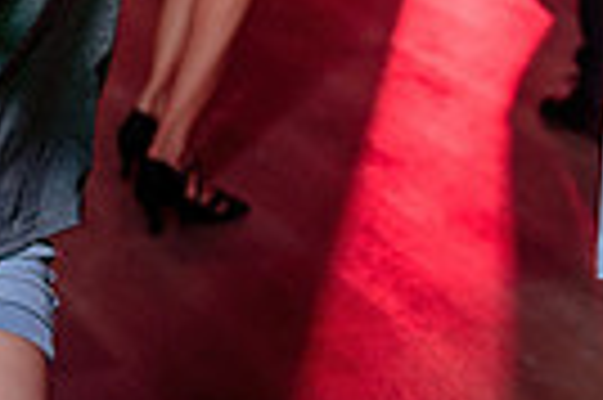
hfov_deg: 11.7
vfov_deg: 7.5
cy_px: -388
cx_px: 420
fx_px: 2928
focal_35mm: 175
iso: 800
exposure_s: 1/50
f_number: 3.2
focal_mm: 36
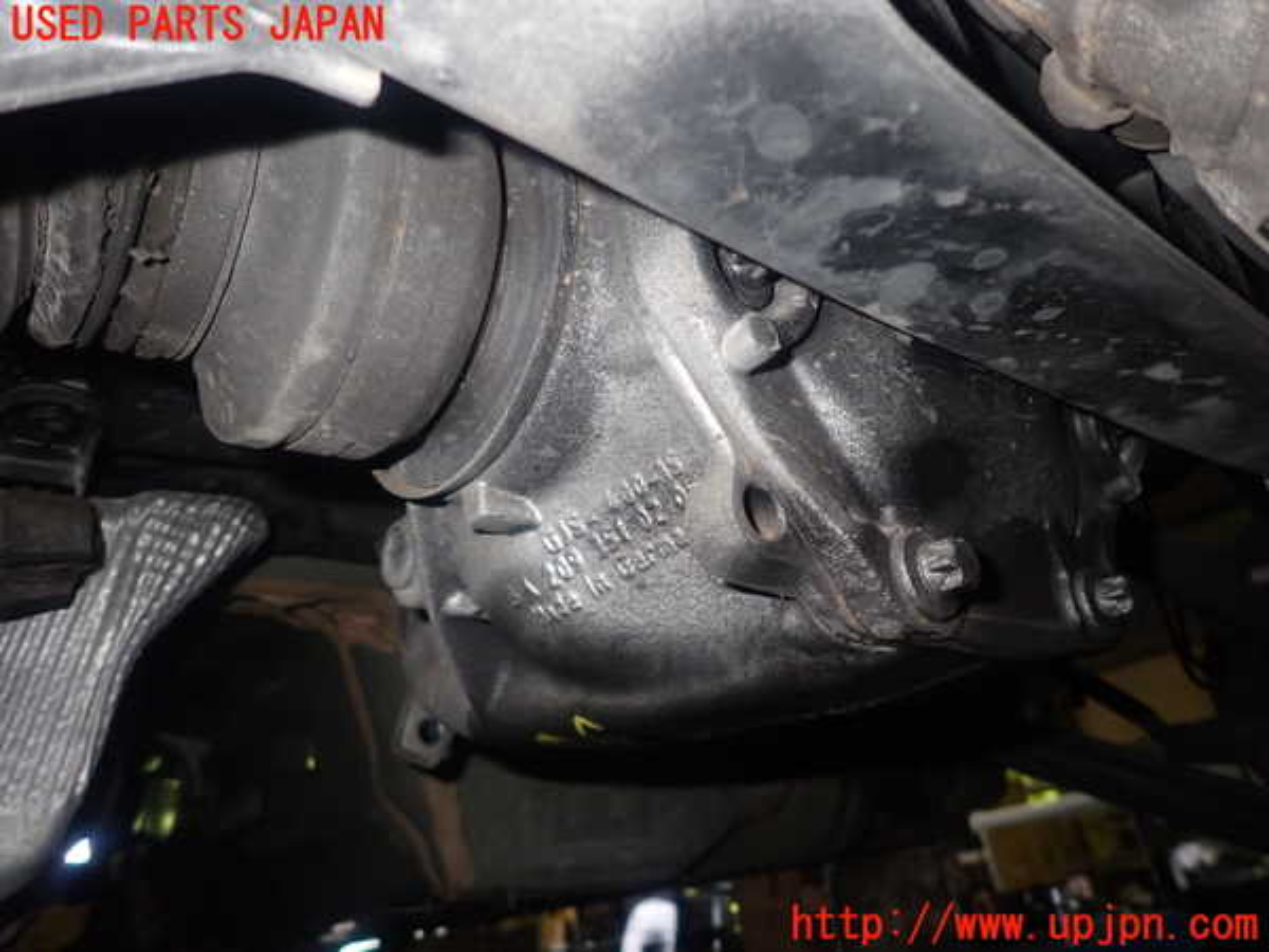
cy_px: 476
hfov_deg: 69.4
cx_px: 634
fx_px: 916
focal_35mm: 25
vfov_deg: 54.9
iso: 320
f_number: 5.6
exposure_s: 1/30
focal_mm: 4.5
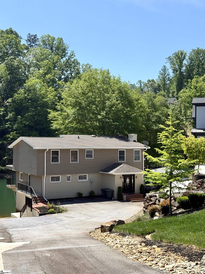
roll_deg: -2.6
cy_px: 137
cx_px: 102
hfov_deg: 30.3
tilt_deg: -1.5
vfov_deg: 39.7
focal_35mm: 48
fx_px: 379
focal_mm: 6.76
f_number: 1.78
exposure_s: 1/4587
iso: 80
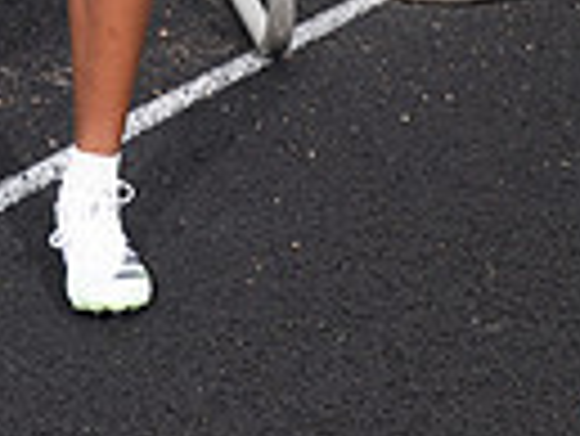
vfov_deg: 8.1
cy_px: -508
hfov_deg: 11.2
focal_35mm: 174
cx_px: -49
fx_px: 2918
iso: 250
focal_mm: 52
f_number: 6.3
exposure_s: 1/400
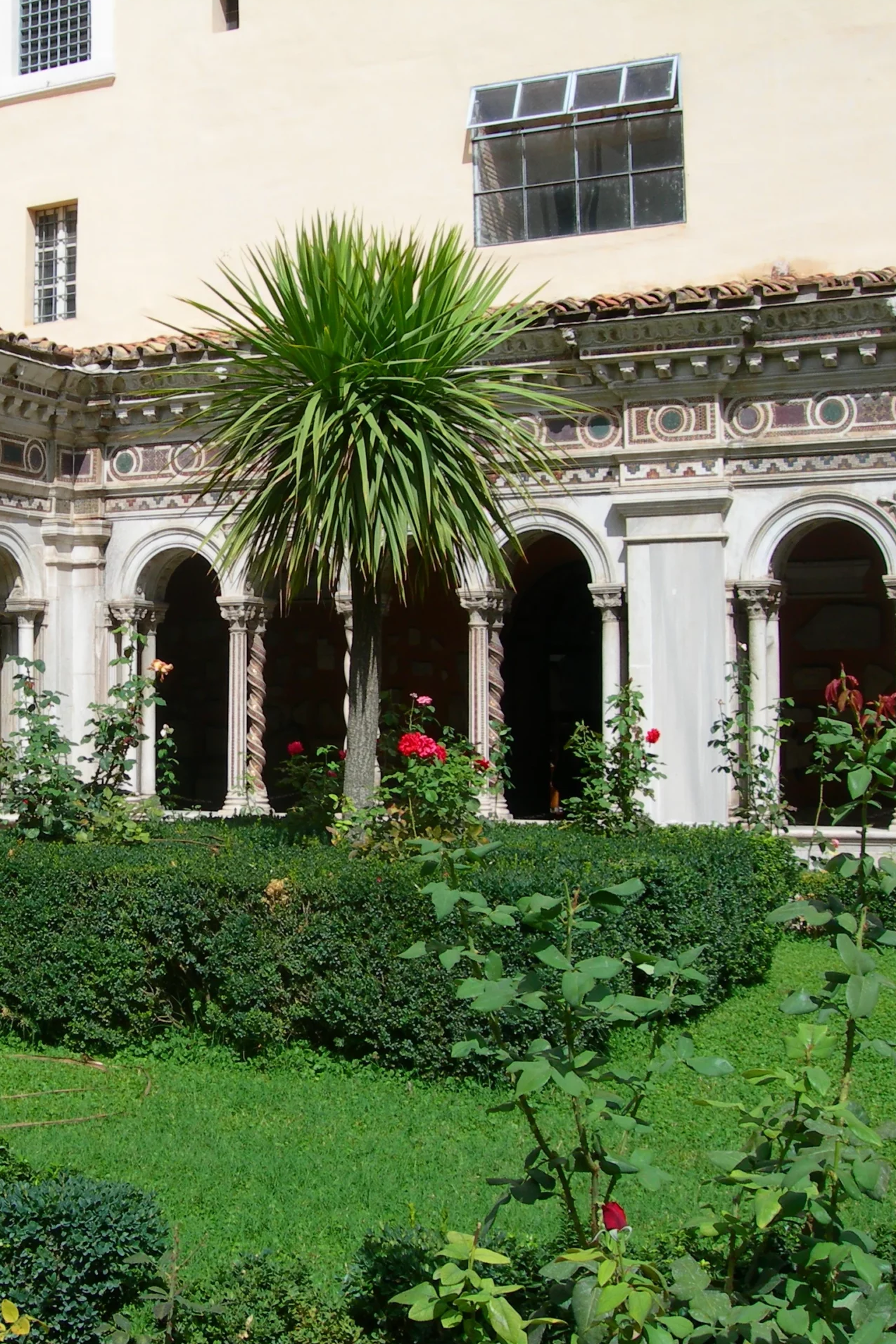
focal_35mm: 53
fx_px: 1978
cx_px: 123
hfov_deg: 24.9
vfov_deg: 37.5
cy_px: 672
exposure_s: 1/492
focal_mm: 7.8
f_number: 4.8
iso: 50
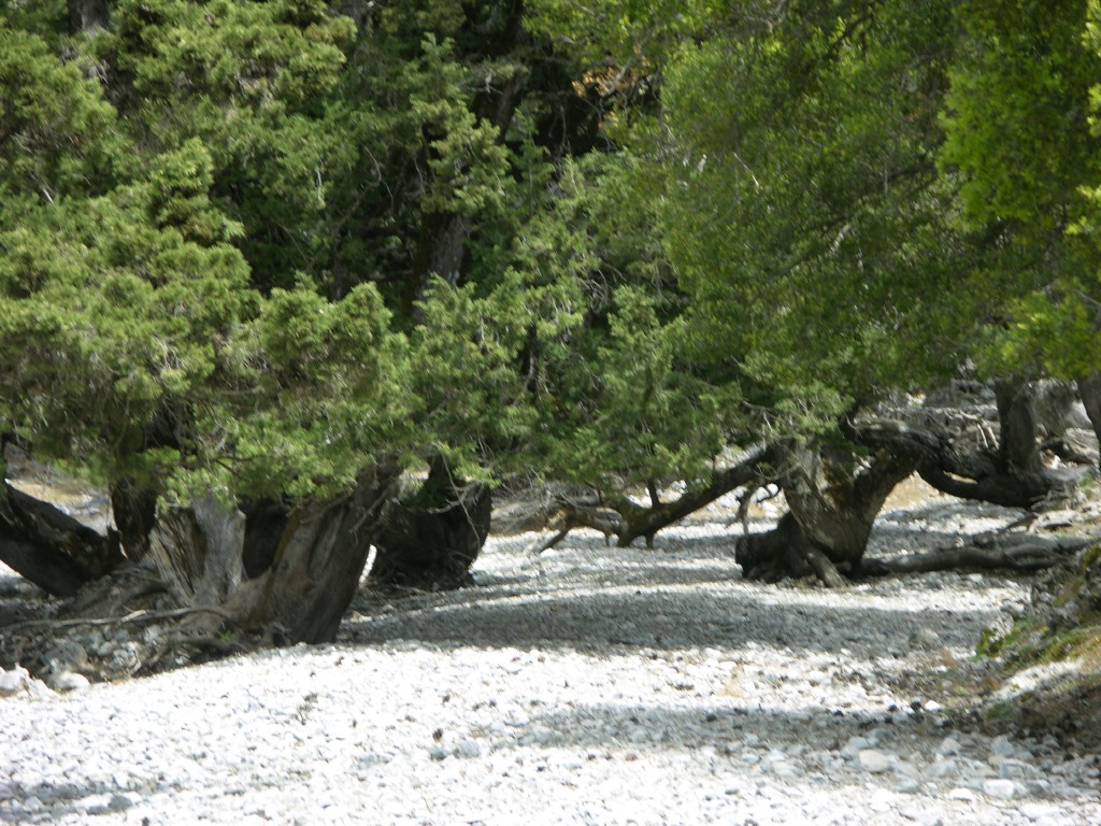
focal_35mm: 160
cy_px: 413
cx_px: 550
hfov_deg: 12.3
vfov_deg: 9.3
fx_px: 5089
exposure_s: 1/117
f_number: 3.9
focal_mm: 41.1
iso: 50
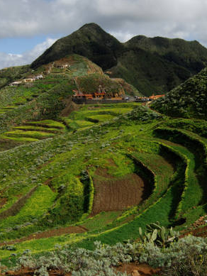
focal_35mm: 40
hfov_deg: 36.0
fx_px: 319
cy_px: 141
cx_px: 96
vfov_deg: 46.8
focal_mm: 18
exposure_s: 1/250
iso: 200
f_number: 13
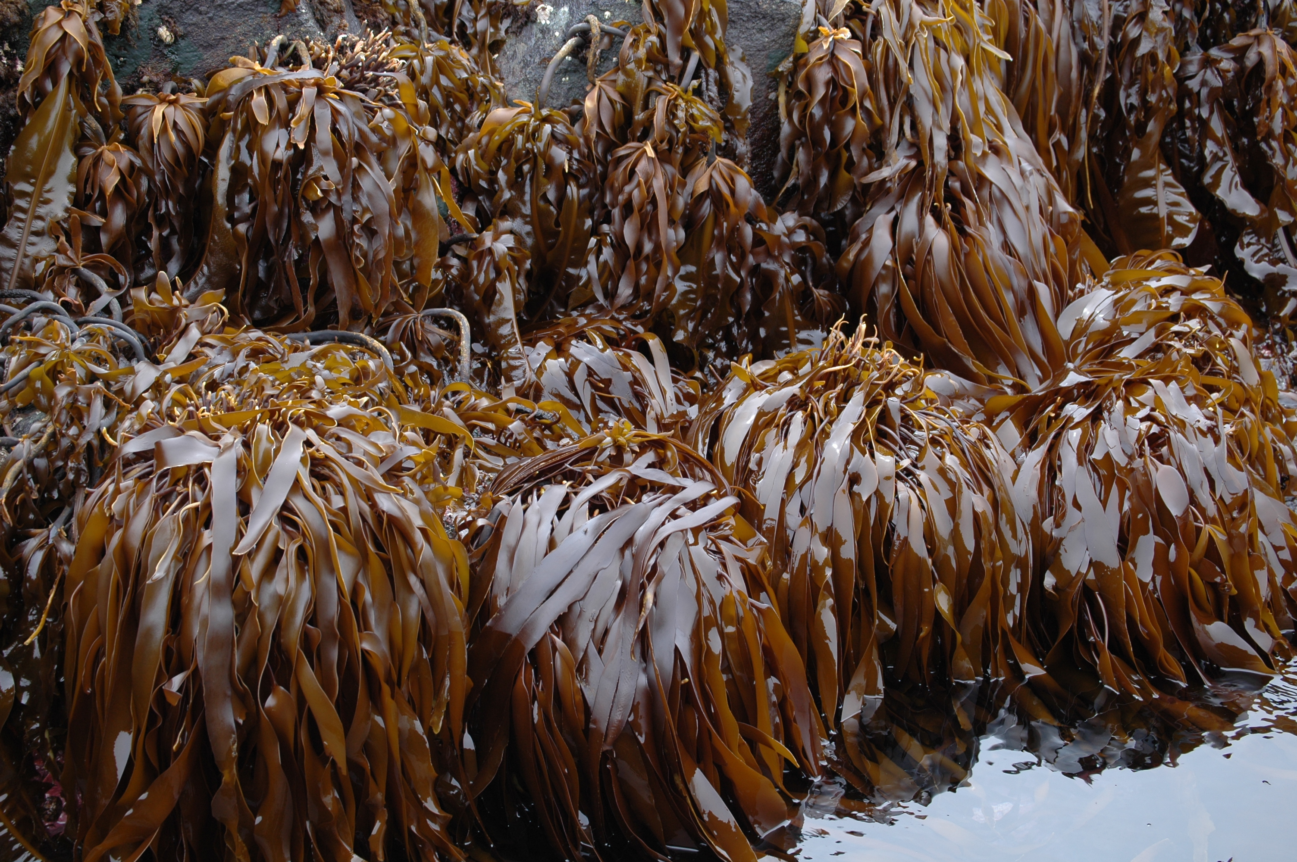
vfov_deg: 16.5
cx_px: 648
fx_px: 2970
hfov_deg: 24.6
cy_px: 431
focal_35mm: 82
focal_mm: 55
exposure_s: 1/125
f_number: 5.6
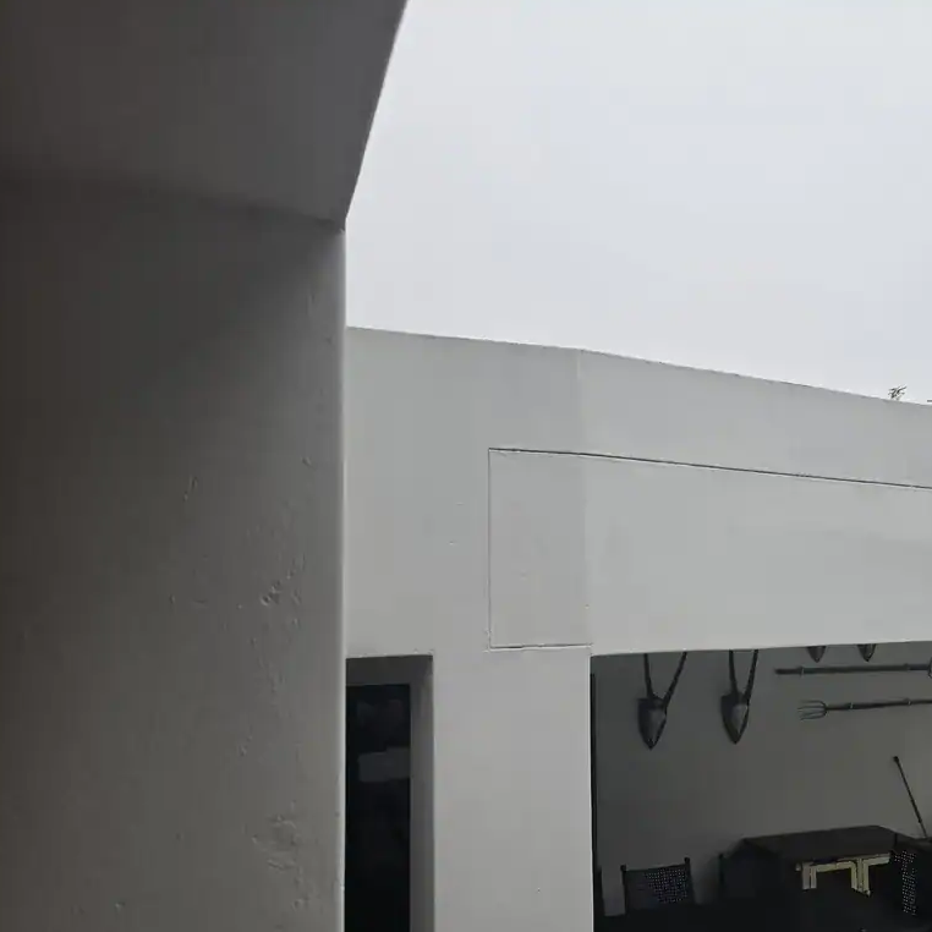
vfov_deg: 50.9
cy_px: 538
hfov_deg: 48.8
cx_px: 717
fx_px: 975
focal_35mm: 32
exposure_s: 1/3598
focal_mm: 6.5
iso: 64
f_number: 1.4
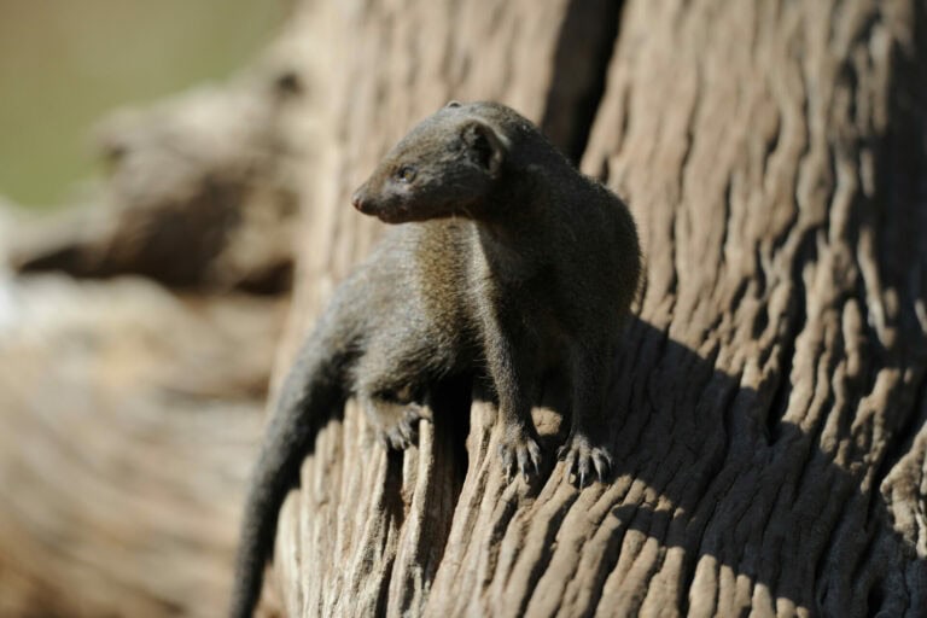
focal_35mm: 600
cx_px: 464
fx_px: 15449
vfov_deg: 2.3
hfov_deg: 3.4
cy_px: 309
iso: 320
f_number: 4.5
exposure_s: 1/1250
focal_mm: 600
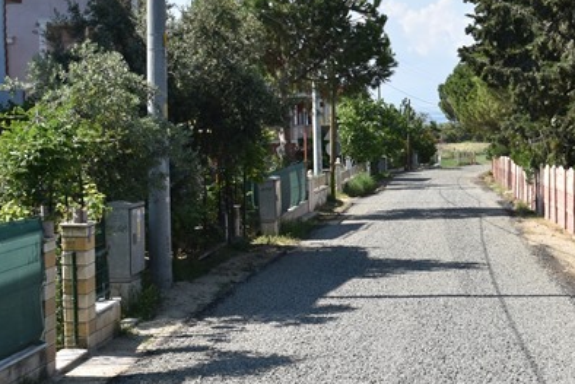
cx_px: 371
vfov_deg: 17.5
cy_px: 151
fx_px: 1246
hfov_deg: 25.9
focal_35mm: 78
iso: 100
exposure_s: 1/200
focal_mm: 20
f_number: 7.1
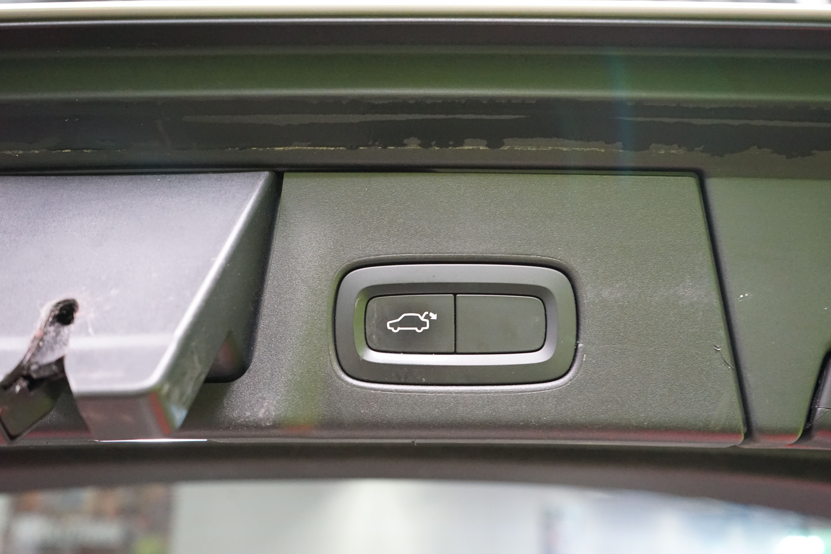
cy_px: 277
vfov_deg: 40.0
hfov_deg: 57.2
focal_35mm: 33
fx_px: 762
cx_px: 416
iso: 6400
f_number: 5
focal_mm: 33
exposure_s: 1/50
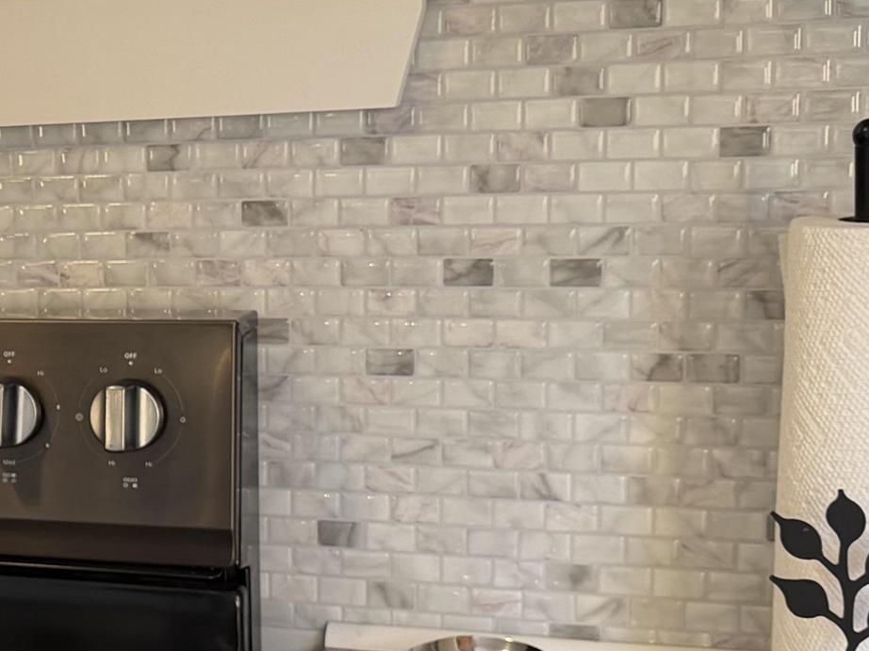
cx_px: -241
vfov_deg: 18.4
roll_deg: +3.4
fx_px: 2008
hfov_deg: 22.1
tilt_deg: -9.5
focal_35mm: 80
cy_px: 400
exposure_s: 1/102
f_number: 1.78
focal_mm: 6.76
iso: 200
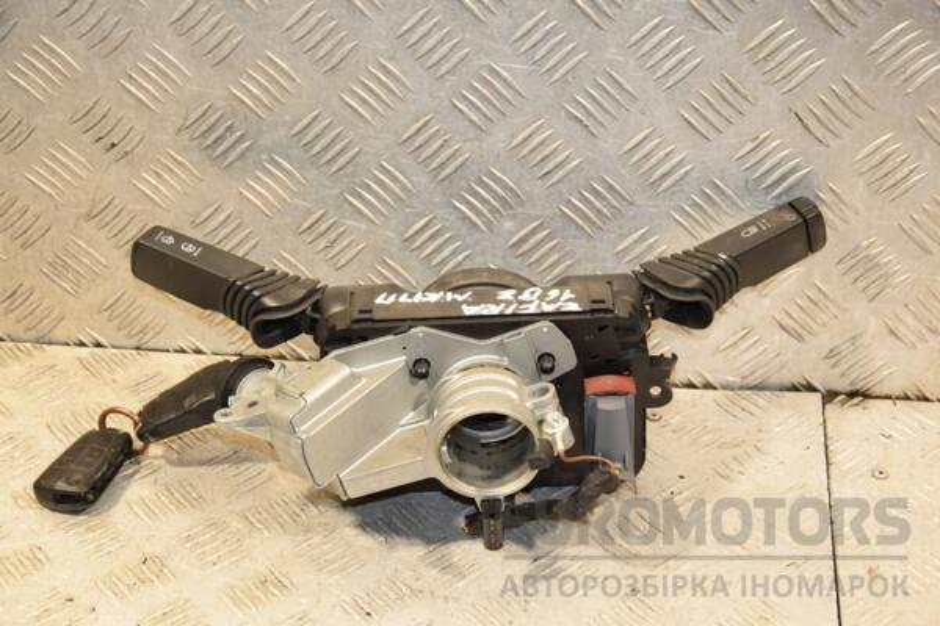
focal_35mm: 75
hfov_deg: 27.0
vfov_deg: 18.2
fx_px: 1958
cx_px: 470
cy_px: 313
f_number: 5
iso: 800
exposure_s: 1/200
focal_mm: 50
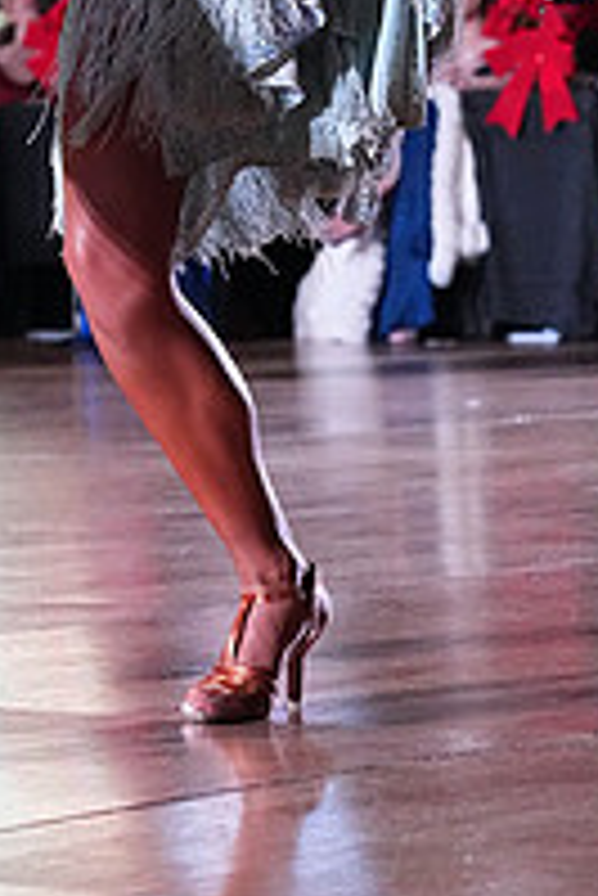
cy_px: -198
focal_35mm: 219
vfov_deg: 9.3
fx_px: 5447
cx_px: 97
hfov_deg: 6.3
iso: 10000
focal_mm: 75
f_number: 5.6
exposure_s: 1/400
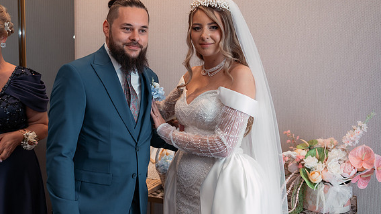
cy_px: 98
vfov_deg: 29.0
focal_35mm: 41
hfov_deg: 49.3
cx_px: 165
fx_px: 414
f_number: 2.8
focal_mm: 34
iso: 640
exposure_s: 1/200
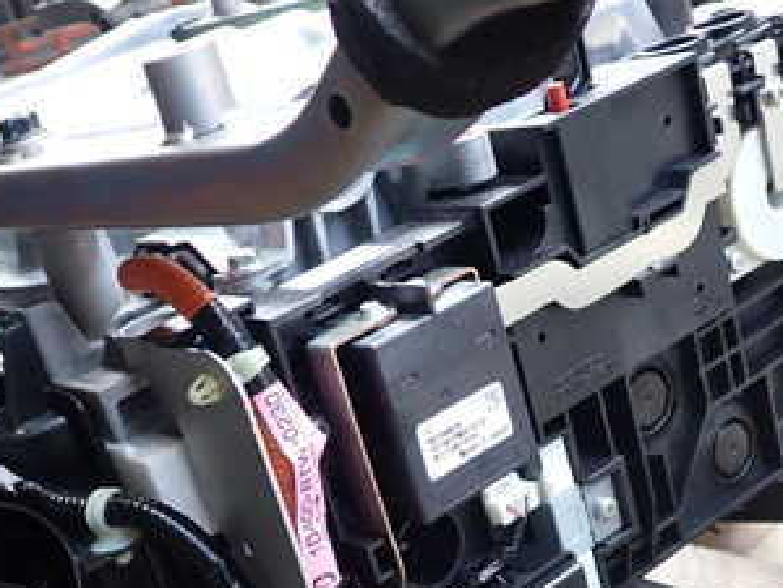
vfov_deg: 23.9
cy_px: 499
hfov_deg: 32.1
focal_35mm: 60
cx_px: 329
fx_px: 1357
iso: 160
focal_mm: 5.4
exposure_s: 1/125
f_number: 2.3
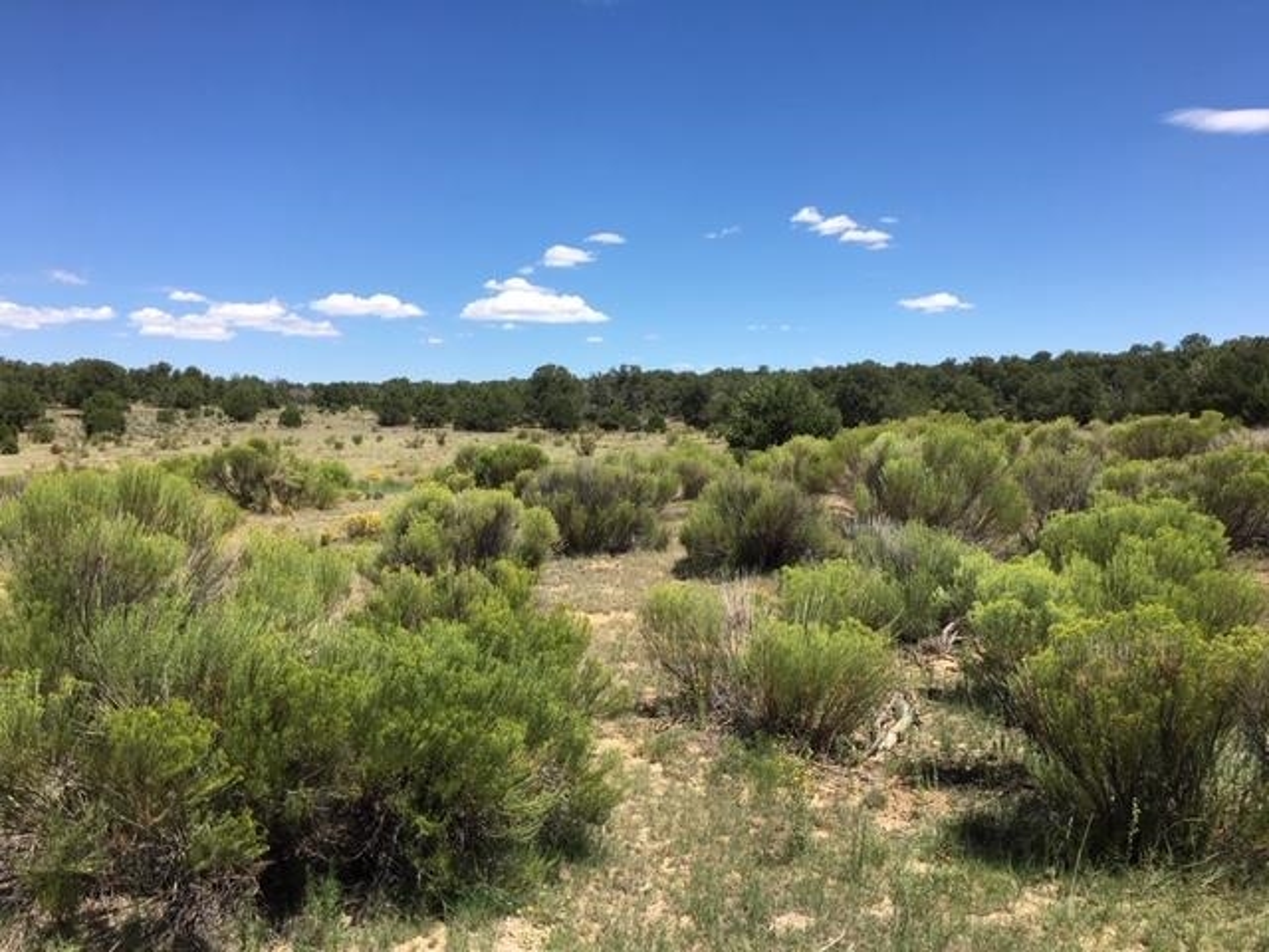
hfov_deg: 61.7
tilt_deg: -1.2
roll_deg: +0.9
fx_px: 1063
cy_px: 476
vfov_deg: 48.2
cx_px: 634
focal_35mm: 29
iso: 25
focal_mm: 4.15
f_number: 2.2
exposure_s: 1/1709
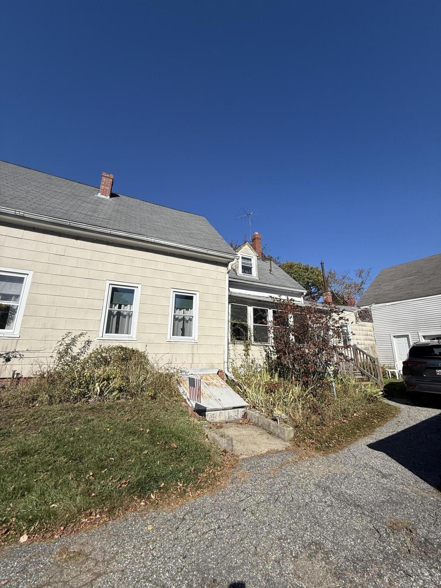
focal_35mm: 14
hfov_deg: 85.7
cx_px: 220
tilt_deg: +17.8
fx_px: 238
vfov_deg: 102.1
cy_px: 294
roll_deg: -0.1
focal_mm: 2.22
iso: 50
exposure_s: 1/4425
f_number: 2.2
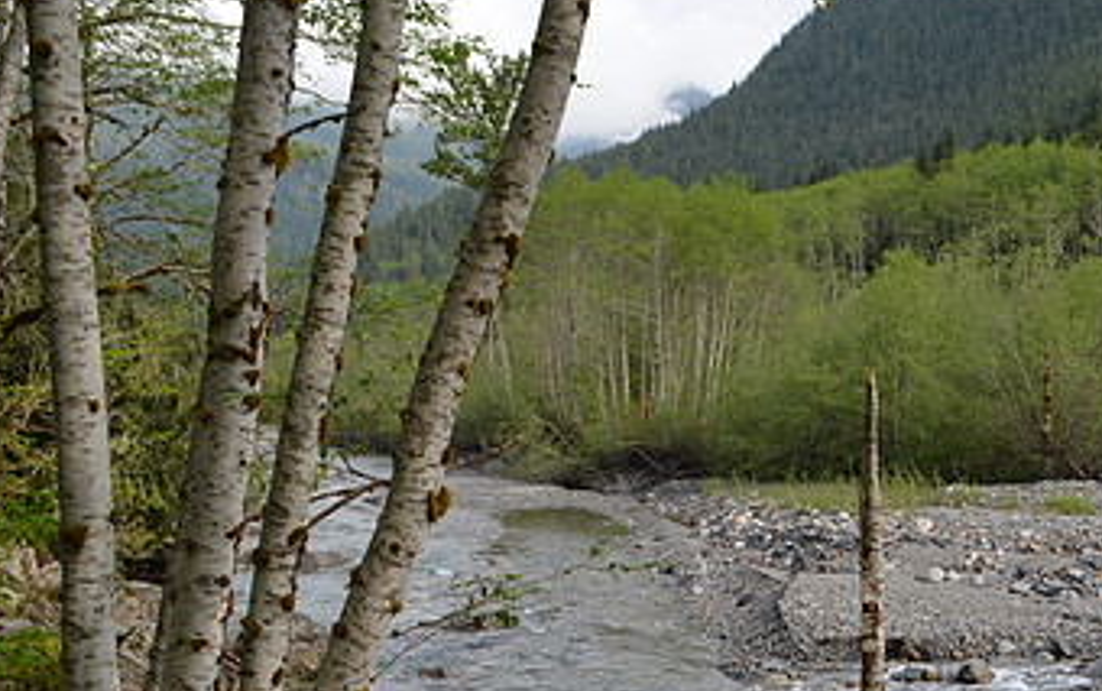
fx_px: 1563
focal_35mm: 52
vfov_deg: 24.6
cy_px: 522
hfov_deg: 38.1
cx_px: 791
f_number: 8
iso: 200
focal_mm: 20
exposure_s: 1/250
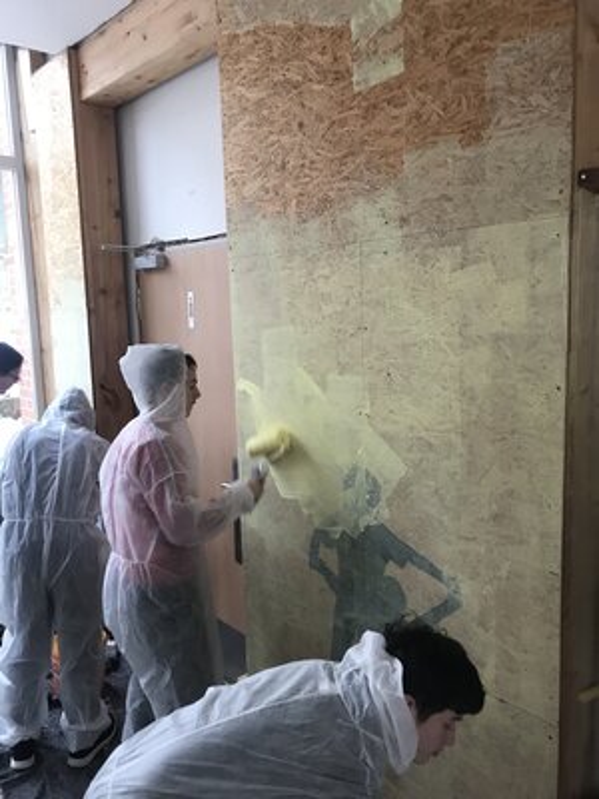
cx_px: 300
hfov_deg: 49.7
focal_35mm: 28
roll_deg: -0.8
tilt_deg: -5.9
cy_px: 400
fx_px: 646
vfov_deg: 63.4
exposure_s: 1/17
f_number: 1.8
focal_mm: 3.99
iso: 32
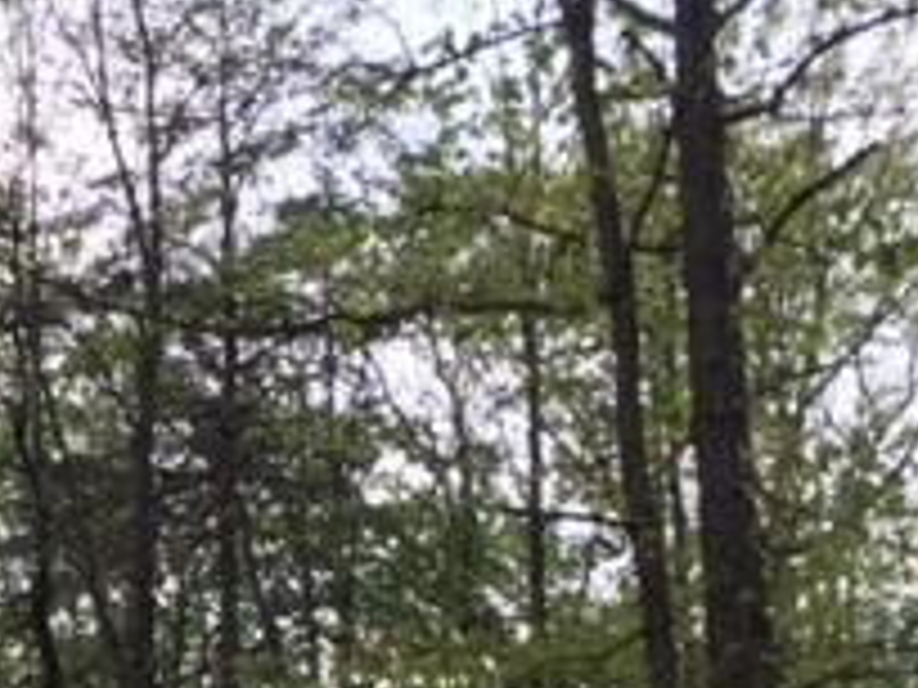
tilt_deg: +4.3
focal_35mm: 91
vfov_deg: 15.5
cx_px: -176
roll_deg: +2.7
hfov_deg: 20.2
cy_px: 895
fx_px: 2413
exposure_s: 1/682
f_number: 2.2
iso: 32
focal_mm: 4.15
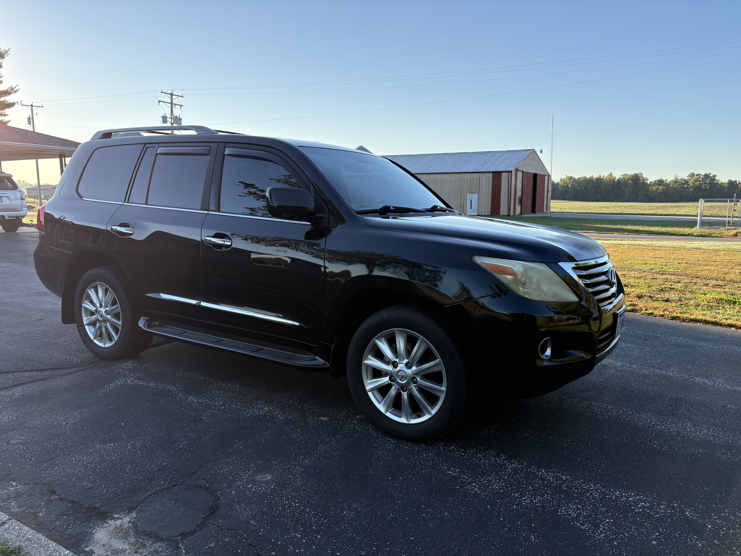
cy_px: 278
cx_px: 370
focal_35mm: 26
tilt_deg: -8.4
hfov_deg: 67.3
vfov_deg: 53.1
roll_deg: +0.0
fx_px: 557
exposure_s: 1/1239
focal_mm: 5.96
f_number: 1.6
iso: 64
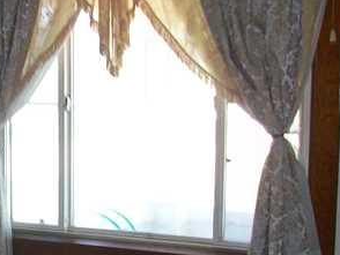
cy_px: 213
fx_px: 855
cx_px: -31
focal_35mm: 87
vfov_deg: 16.8
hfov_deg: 21.4
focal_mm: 5.7
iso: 160
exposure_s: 1/60
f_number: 2.8
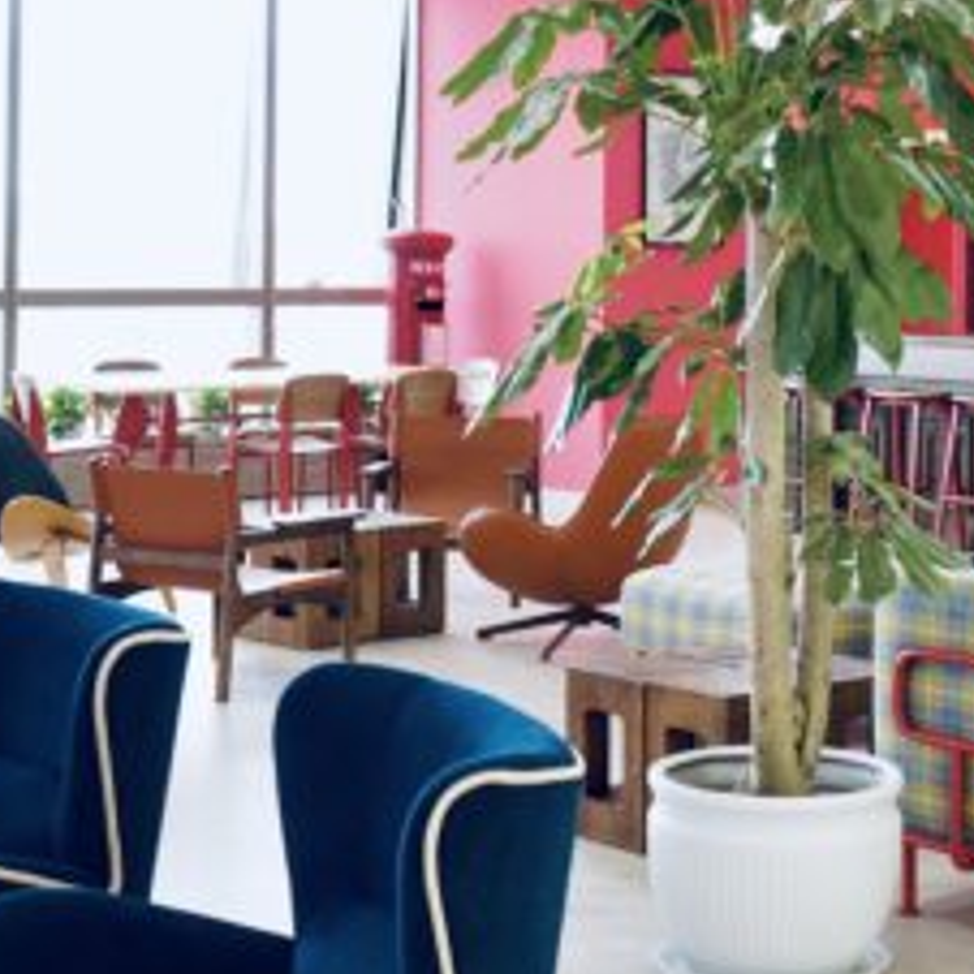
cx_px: 883
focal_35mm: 76
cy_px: 198
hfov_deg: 22.2
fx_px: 2419
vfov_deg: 22.5
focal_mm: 29
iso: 2500
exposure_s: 1/100
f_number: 5
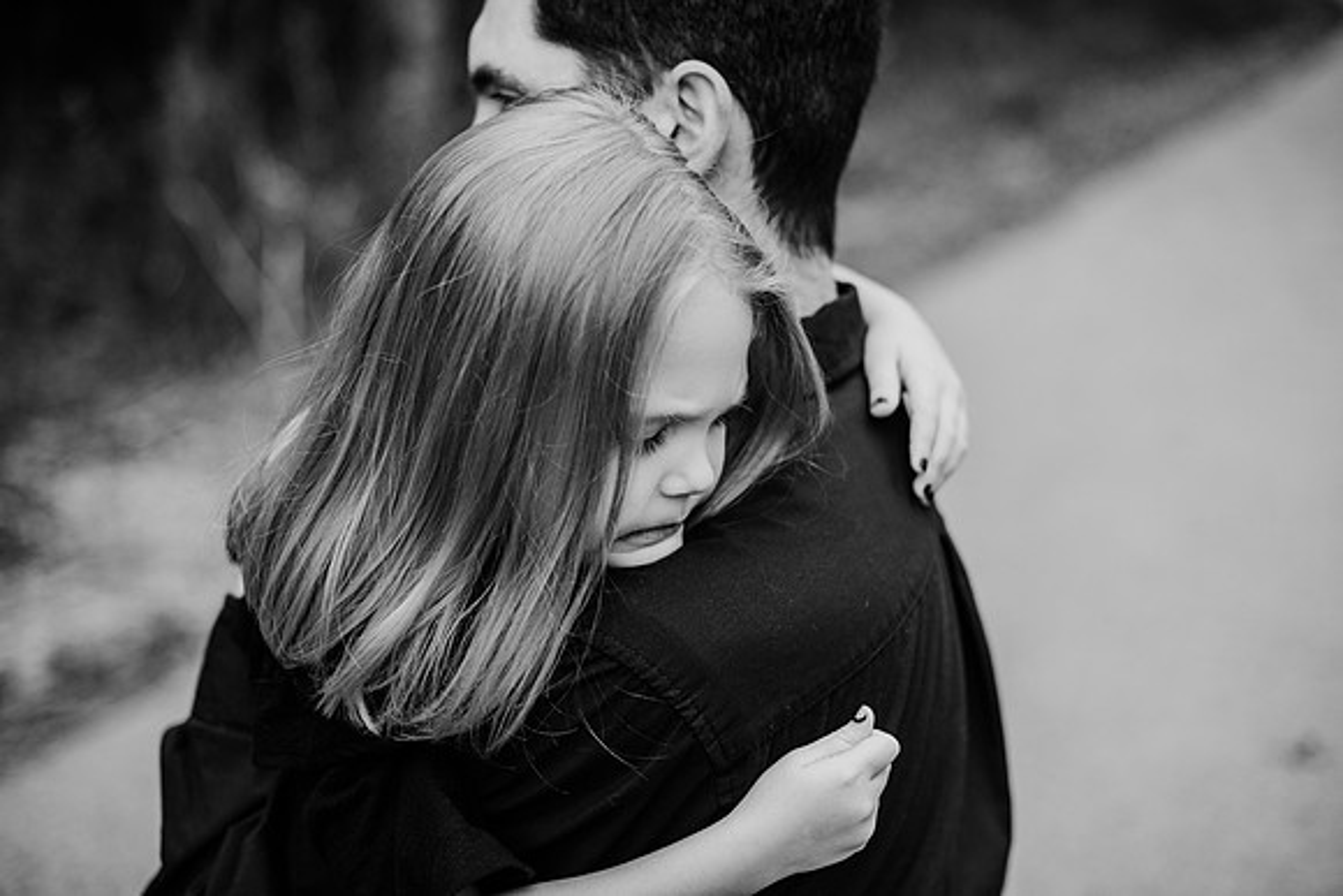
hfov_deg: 39.6
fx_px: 1866
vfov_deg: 27.0
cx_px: 672
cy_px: 448
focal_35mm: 50
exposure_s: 1/800
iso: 320
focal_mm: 50
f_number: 2.2
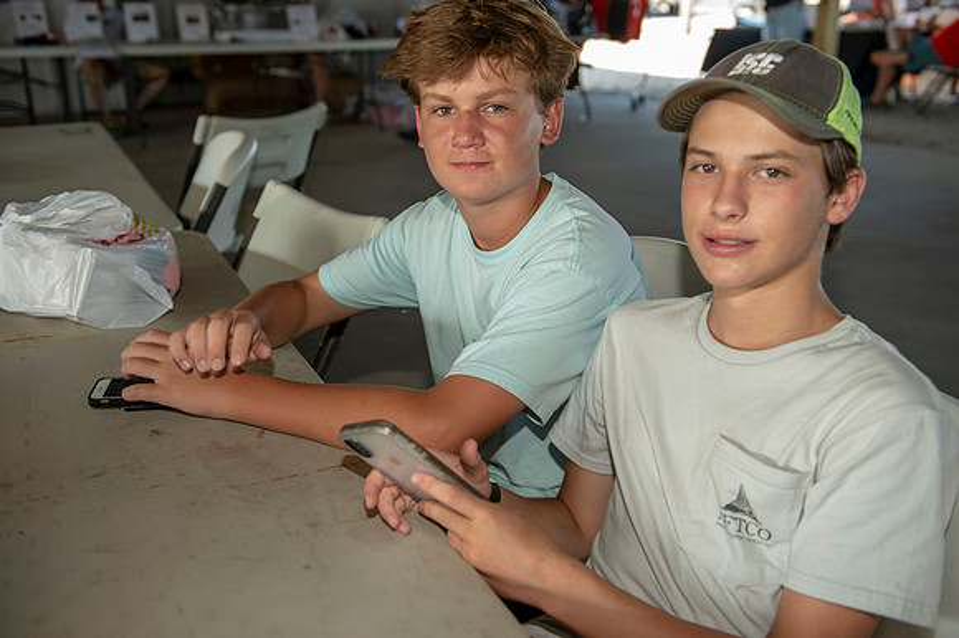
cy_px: 319
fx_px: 1012
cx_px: 480
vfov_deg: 35.0
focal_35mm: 38
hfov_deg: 50.7
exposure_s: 1/60
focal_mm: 38
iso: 50
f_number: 3.5
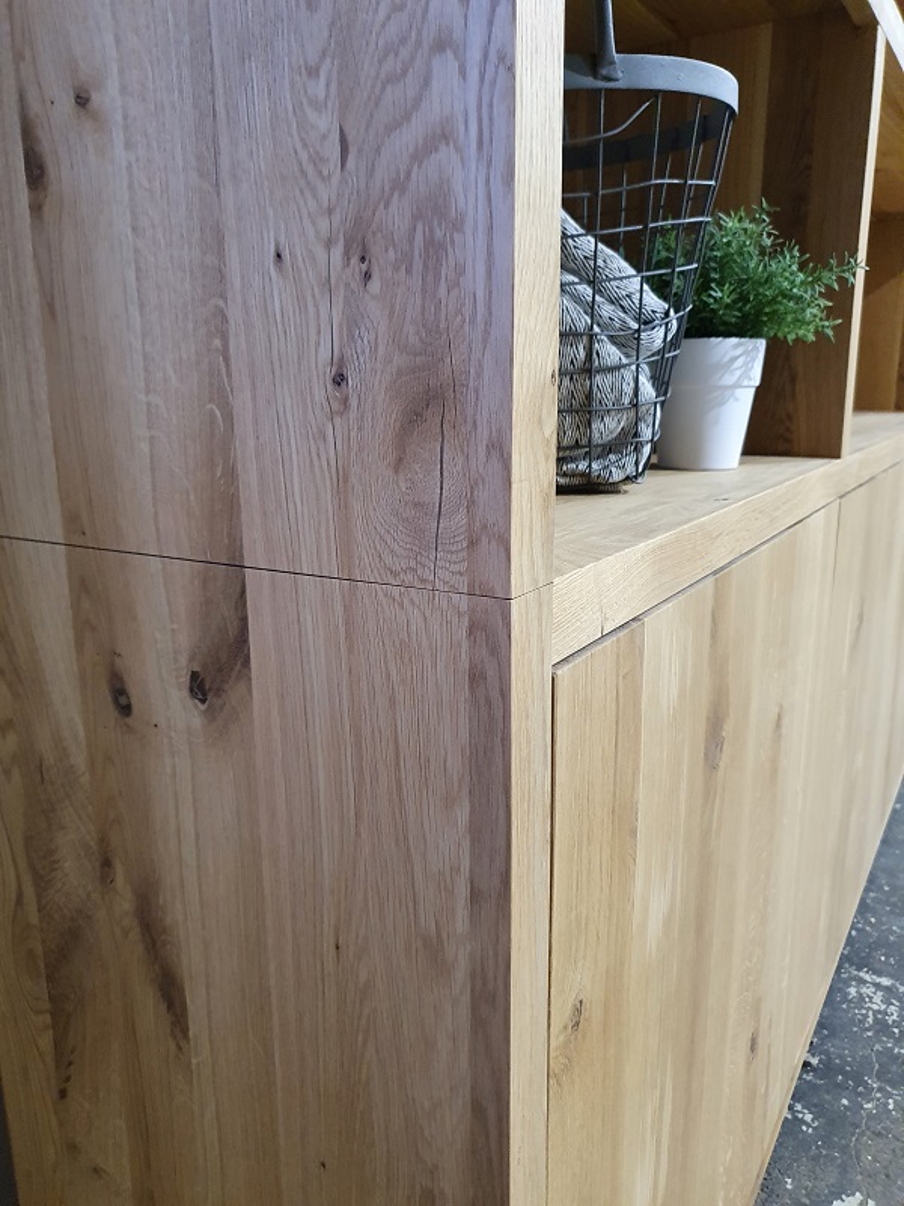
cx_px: 452
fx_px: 905
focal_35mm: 26
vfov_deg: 67.3
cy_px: 603
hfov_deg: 53.1
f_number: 1.5
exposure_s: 1/50
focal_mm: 4.32
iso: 400
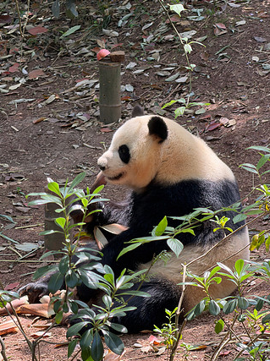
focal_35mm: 211
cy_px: 183
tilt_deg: -9.0
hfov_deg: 7.0
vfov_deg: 9.4
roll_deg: -1.4
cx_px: 131
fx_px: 2200
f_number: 2.8
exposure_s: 1/121
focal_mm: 16.89
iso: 64
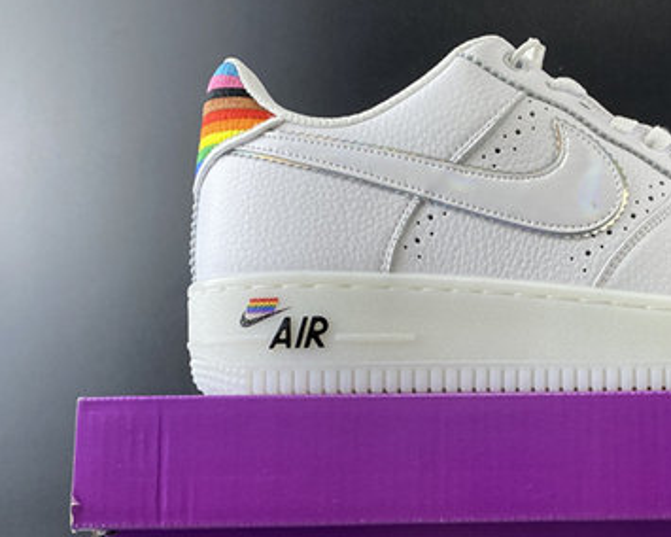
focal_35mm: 50
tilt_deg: +2.9
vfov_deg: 29.8
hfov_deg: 35.4
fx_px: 993
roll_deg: +2.5
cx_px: 586
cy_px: 398
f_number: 1.8
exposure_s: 1/100
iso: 100
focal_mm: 4.25
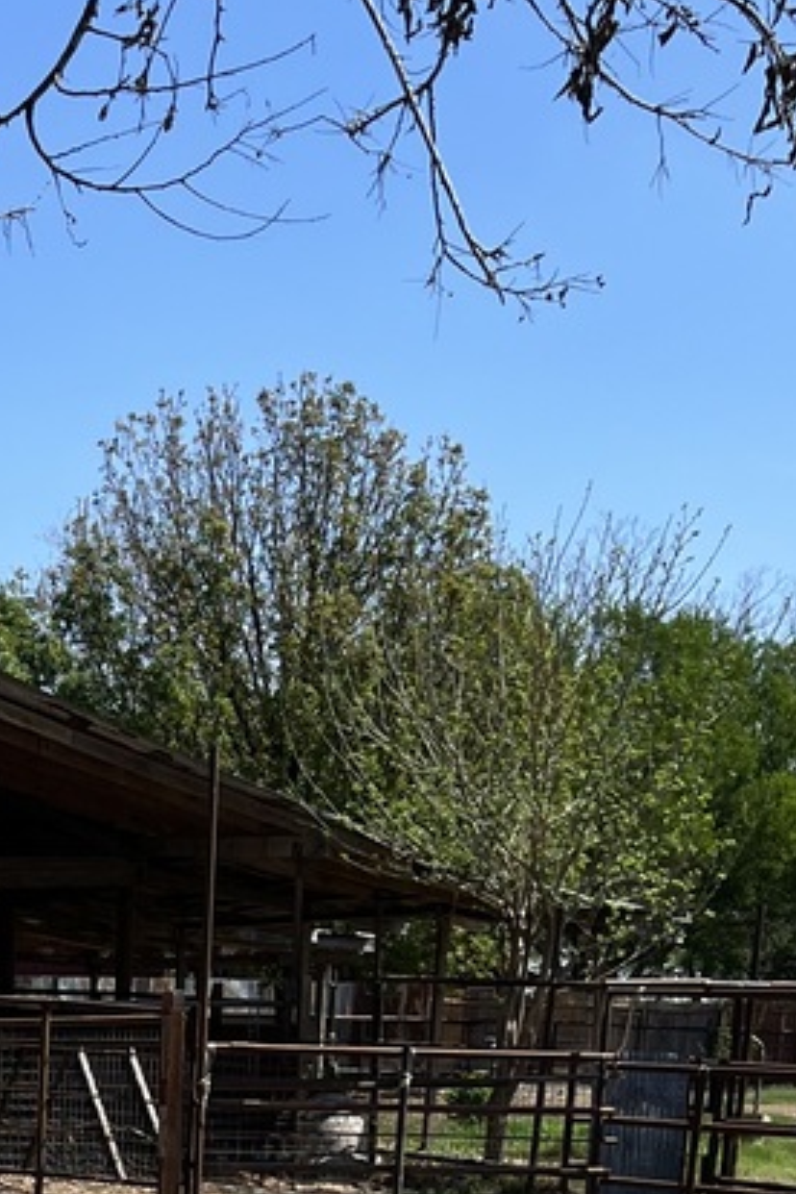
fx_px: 3117
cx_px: 20
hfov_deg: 14.3
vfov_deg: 20.4
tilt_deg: -7.4
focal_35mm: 94
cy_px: 1413
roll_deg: -1.7
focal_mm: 5.7
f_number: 1.5
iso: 50
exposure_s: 1/4274
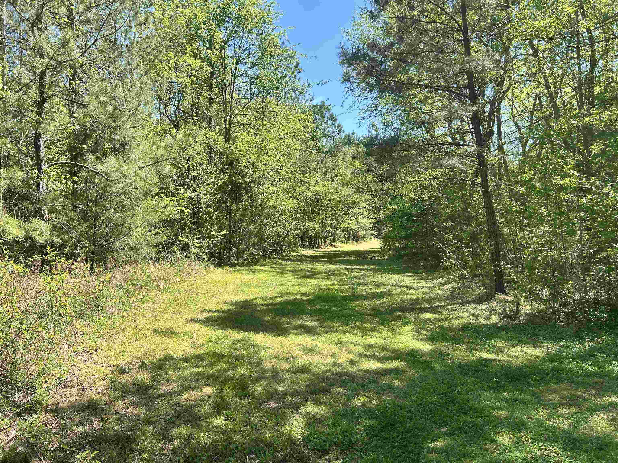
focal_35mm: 26
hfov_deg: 67.3
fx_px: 464
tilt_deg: +1.6
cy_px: 232
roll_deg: +1.9
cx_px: 309
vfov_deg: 53.1
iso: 50
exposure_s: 1/1224
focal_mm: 5.7
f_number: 1.5
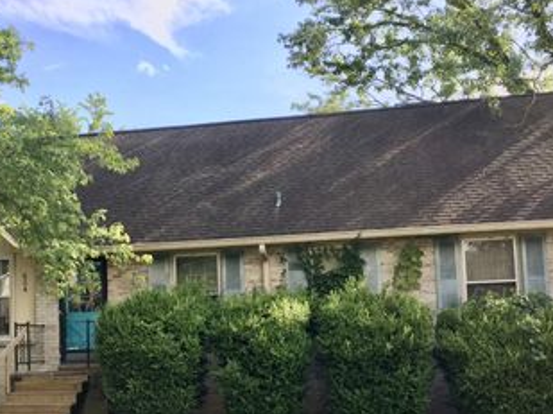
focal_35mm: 47
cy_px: 272
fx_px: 750
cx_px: 234
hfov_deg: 40.4
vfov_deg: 30.6
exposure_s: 1/488
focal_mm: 4.15
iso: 32
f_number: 2.2
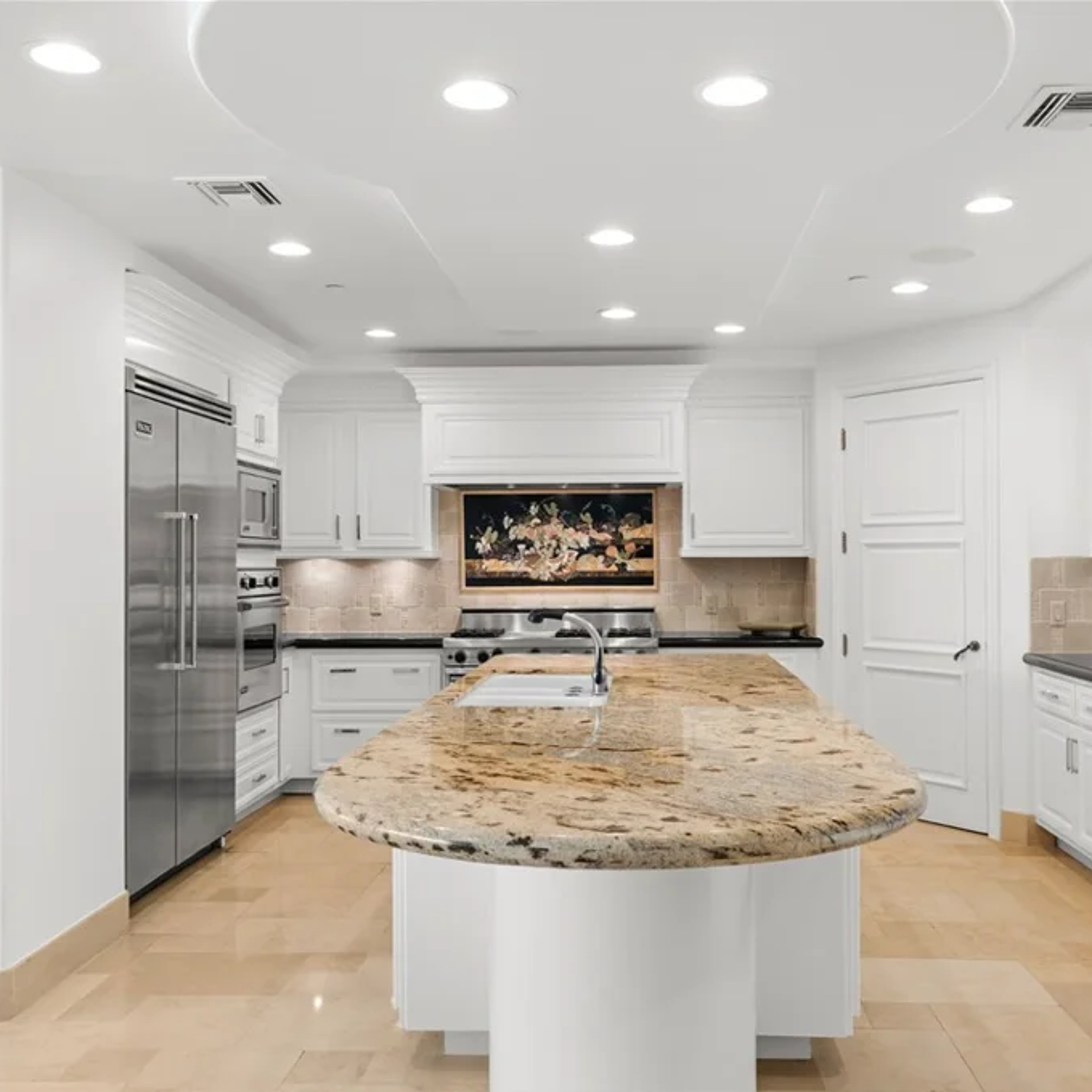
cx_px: 594
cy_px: 547
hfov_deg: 51.0
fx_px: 1142
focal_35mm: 32
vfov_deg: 51.1
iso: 400
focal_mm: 25
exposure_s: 1/15
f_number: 8
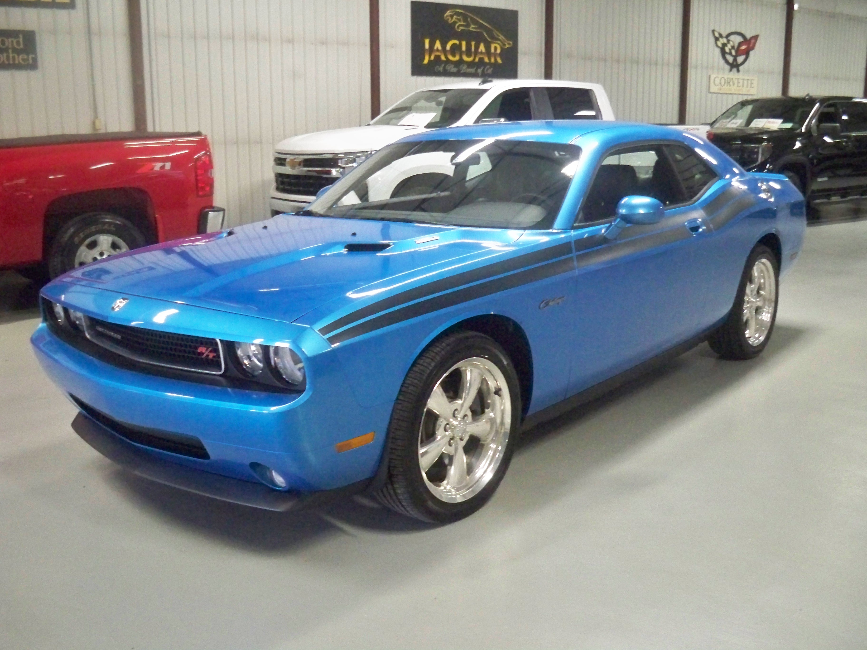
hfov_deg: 52.6
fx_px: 877
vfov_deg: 40.7
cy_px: 325
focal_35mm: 35
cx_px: 434
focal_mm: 6.3
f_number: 3.1
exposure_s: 1/60
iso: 1000
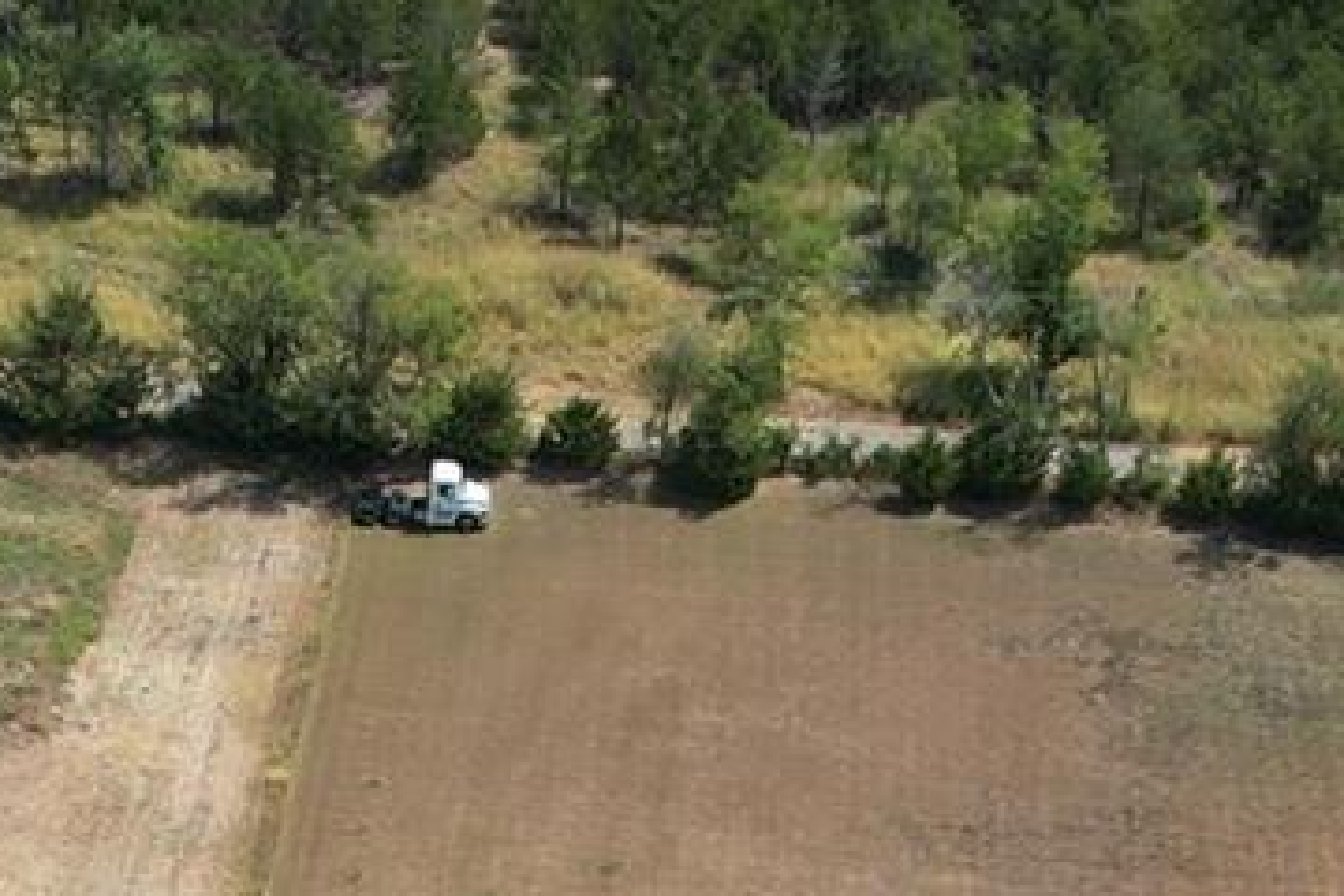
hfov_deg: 16.3
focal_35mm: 125
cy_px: 2010
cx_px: 273
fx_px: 4666
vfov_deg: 9.9
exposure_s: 1/1600
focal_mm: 8.38
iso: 100
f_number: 2.8
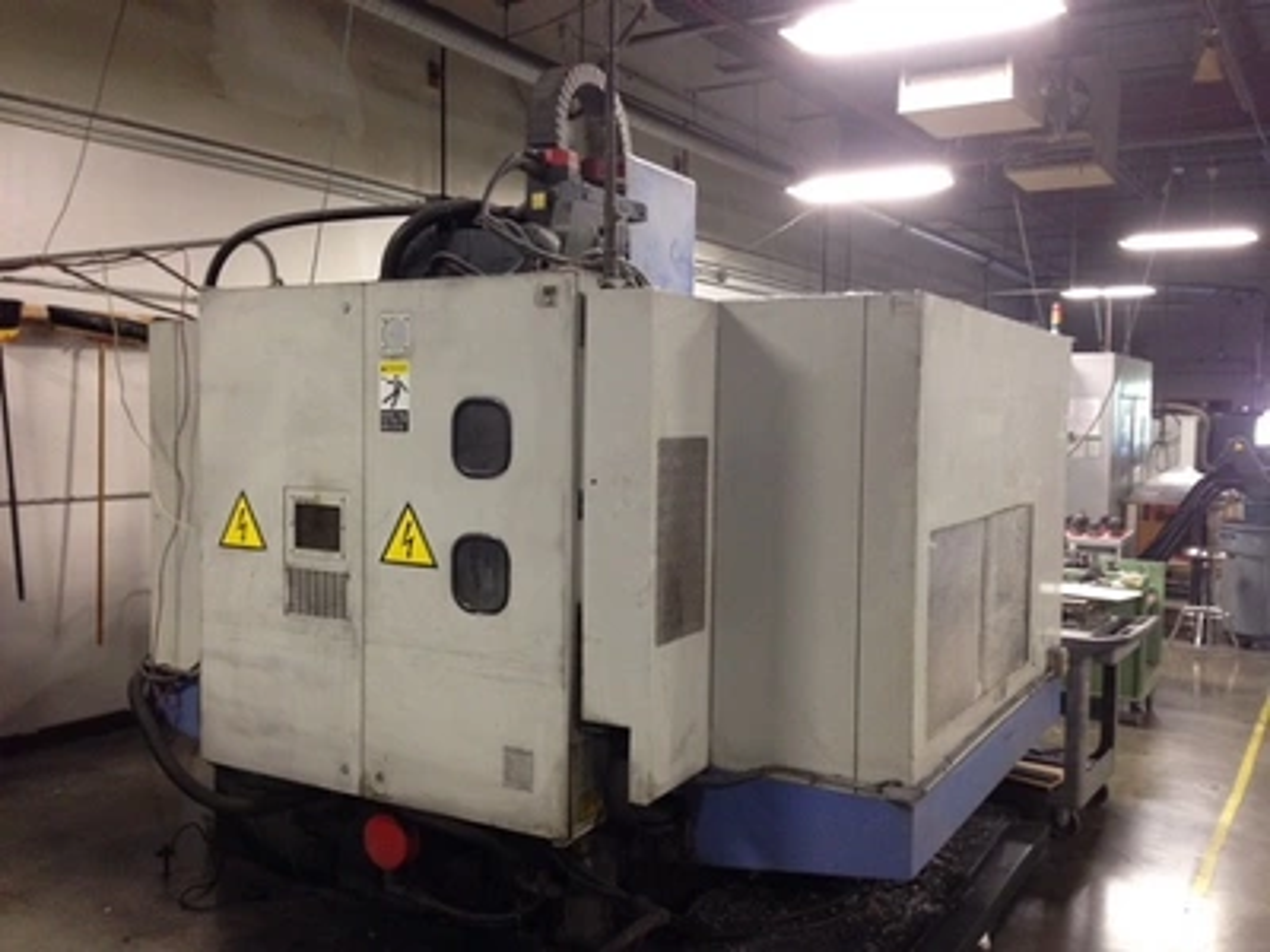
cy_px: 476
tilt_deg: -2.4
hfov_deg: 55.4
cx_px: 635
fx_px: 1211
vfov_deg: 42.9
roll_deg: -0.5
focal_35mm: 33
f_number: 2.4
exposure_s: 1/20
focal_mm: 4.12
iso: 200
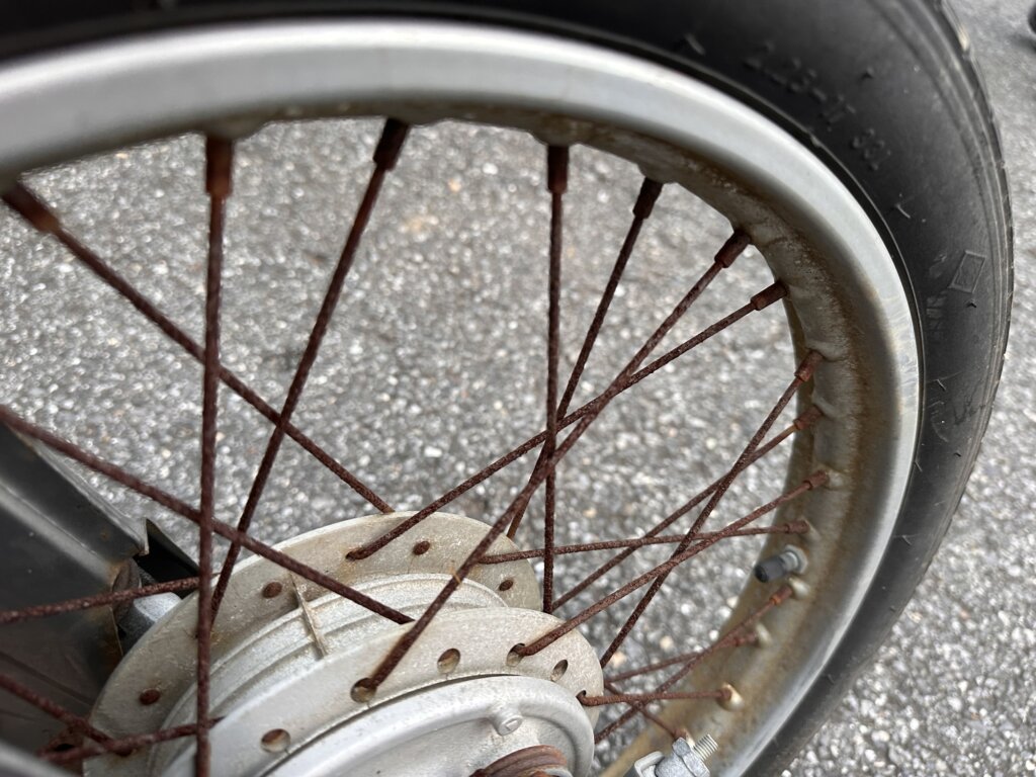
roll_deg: -10.5
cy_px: 388
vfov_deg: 56.8
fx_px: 718
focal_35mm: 24
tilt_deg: -43.2
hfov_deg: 71.6
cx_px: 518
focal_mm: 6.86
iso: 200
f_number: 1.78
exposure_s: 1/50
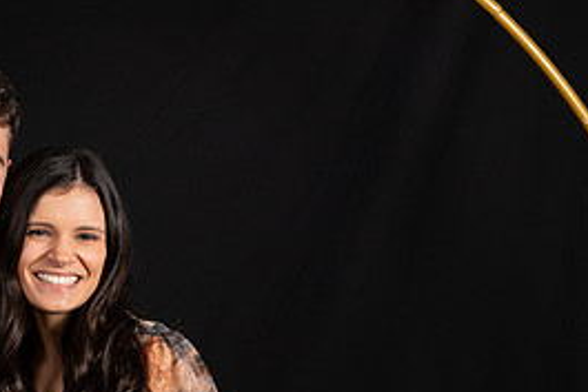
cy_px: 287
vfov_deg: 13.0
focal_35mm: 105
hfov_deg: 18.8
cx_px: -40
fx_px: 1716
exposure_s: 1/250
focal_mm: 48
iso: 320
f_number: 4.5
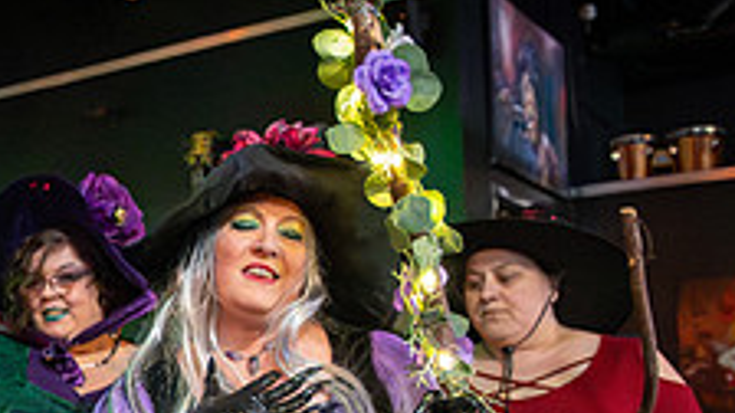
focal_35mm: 65
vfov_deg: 18.0
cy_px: 426
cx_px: -131
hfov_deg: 28.4
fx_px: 1267
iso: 40000
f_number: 4
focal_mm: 24
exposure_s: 1/200
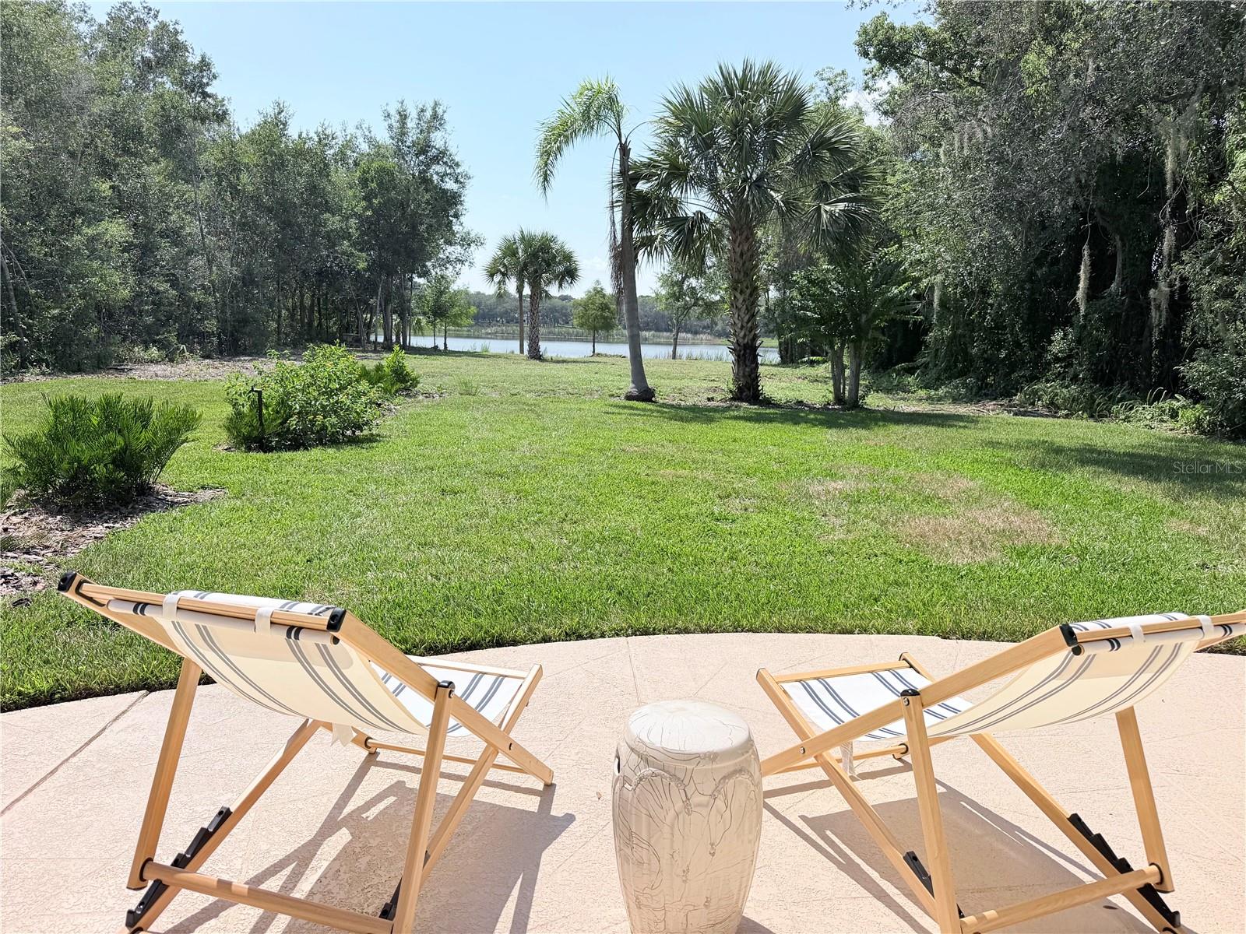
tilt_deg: -9.6
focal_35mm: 24
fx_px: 864
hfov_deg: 71.6
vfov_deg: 56.8
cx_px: 623
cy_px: 467
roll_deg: -1.8
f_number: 1.78
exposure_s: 1/6711
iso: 80
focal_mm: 6.76
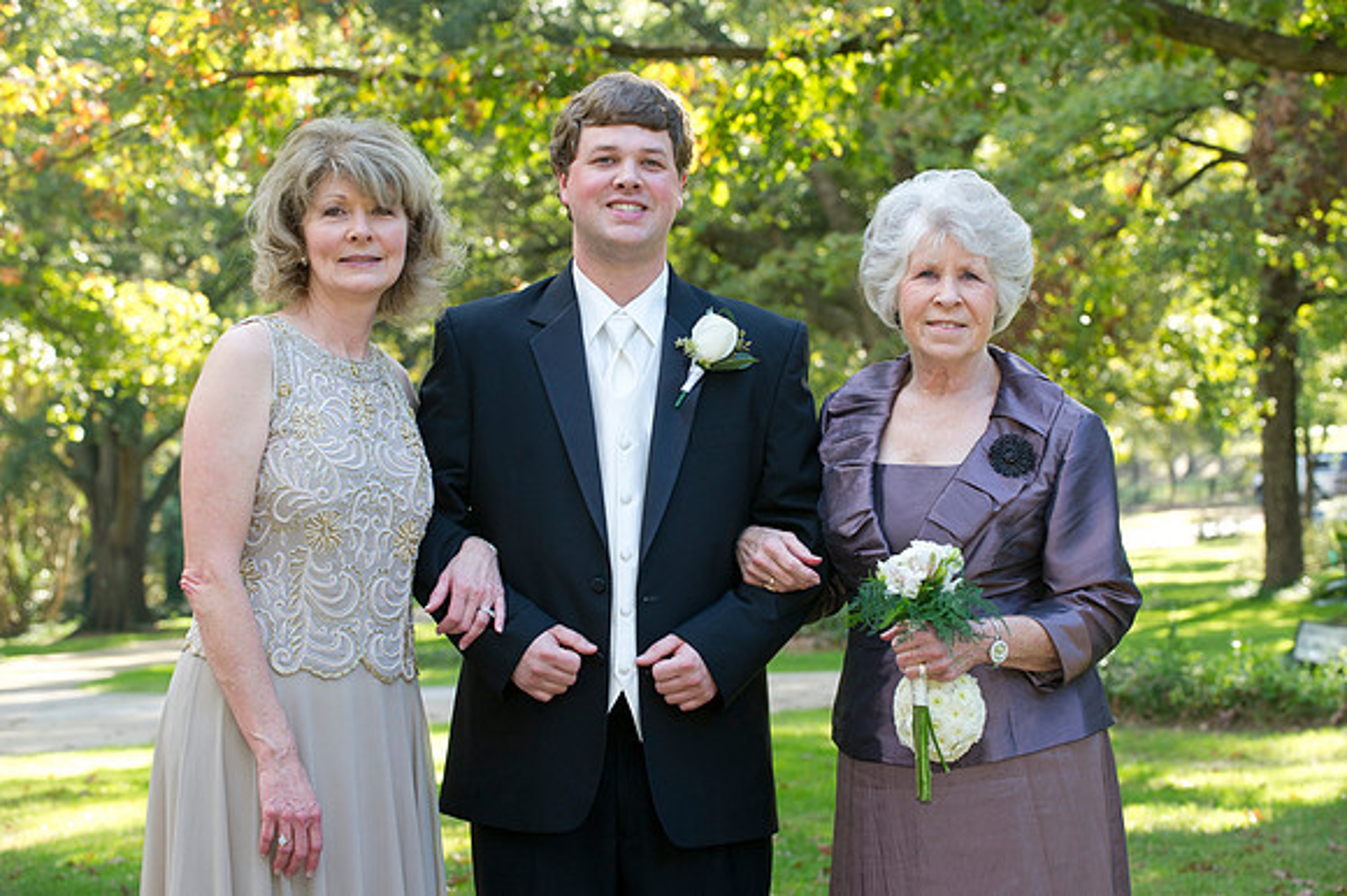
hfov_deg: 20.0
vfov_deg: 13.4
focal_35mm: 102
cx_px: 674
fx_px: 3814
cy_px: 448
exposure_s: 1/100
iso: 500
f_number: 5.6
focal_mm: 102
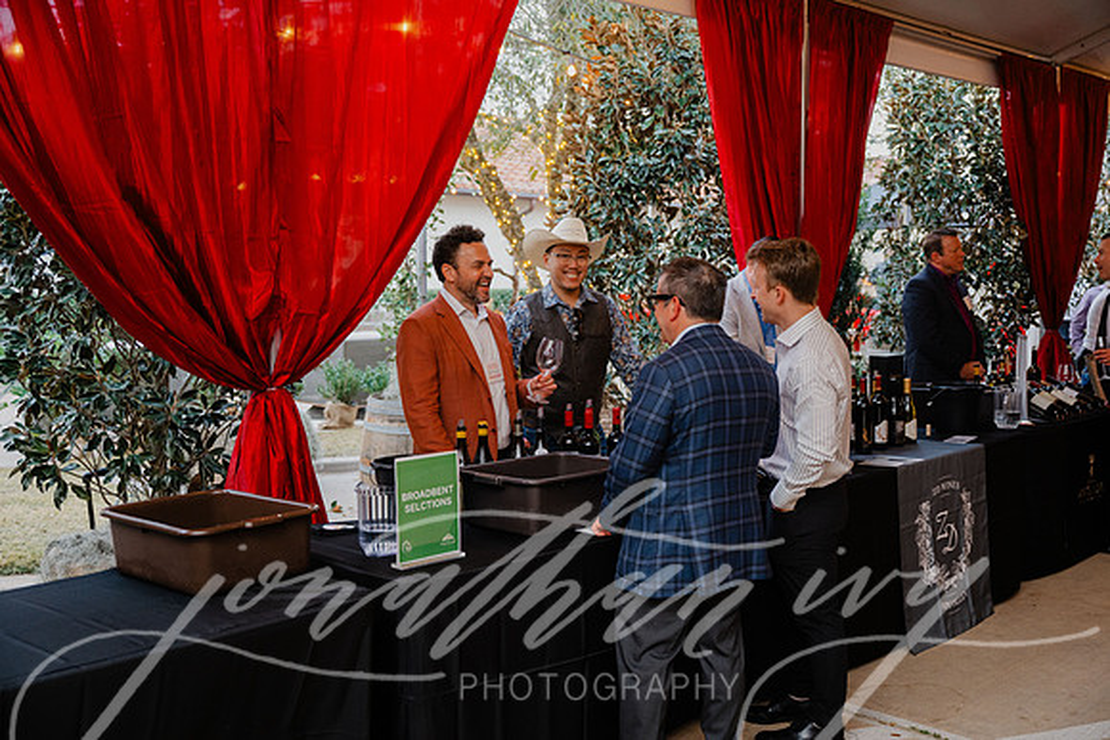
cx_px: 555
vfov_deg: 36.9
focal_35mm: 36
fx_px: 1110
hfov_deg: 53.1
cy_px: 370
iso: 1250
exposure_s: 1/125
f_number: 2.8
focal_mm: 36
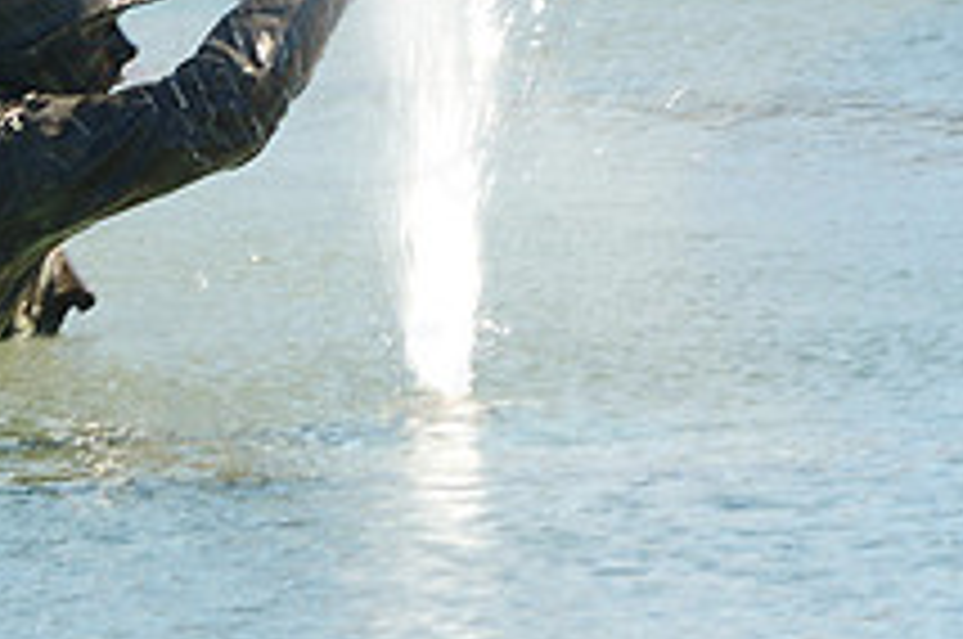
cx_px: -99
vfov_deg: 1.5
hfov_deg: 2.2
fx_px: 24973
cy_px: -99
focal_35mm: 935
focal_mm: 230
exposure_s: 1/100
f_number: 10
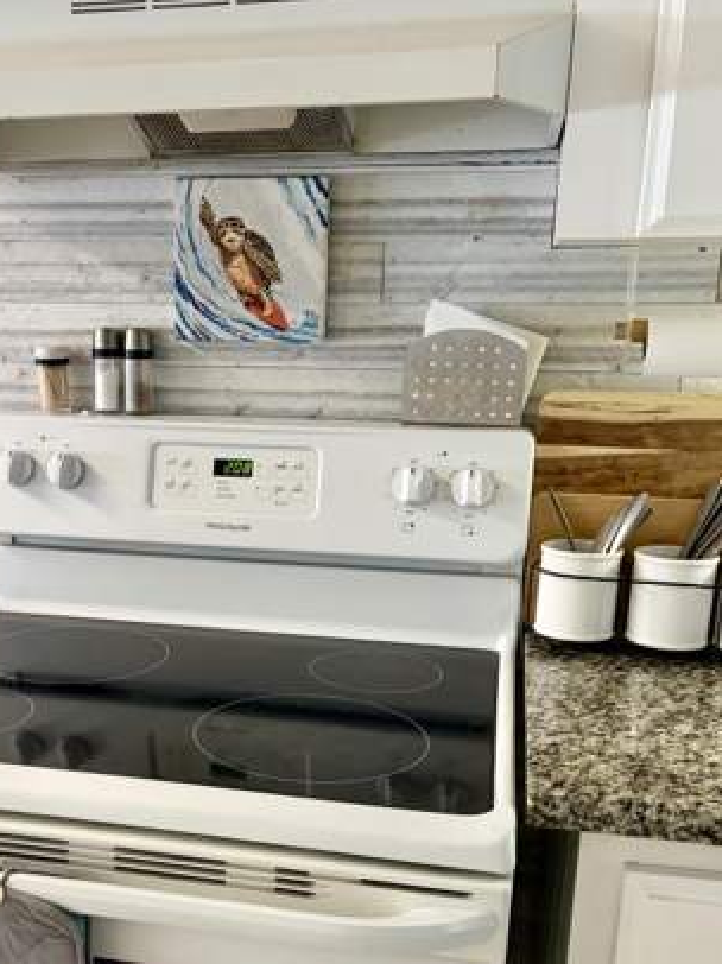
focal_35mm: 41
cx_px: 202
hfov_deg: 34.5
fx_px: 1141
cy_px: 622
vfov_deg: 45.3
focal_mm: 5.96
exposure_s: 1/60
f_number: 1.6
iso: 400
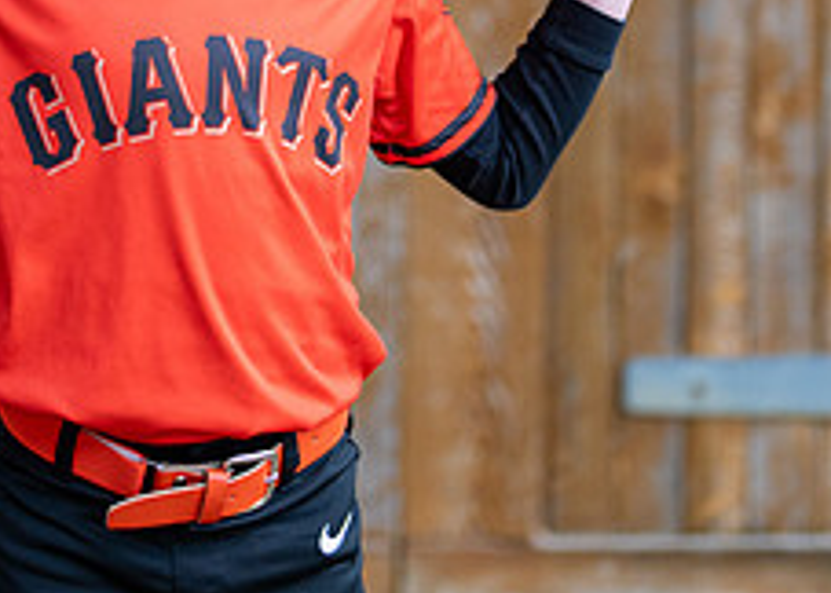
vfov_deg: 8.9
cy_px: -122
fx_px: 3751
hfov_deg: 12.6
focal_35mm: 159
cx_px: 212
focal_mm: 50
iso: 400
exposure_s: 1/800
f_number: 1.2
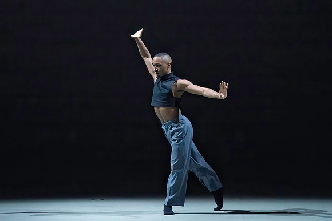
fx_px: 3397
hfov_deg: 5.6
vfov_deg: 3.7
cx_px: 149
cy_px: 93
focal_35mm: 368
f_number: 5.6
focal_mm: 315
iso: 20000
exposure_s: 1/400
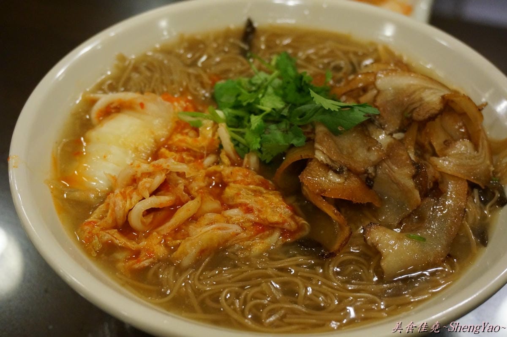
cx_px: 254
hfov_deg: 37.9
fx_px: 739
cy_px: 168
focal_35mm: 52
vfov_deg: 25.7
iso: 3200
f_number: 5
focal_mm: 35
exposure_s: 1/160
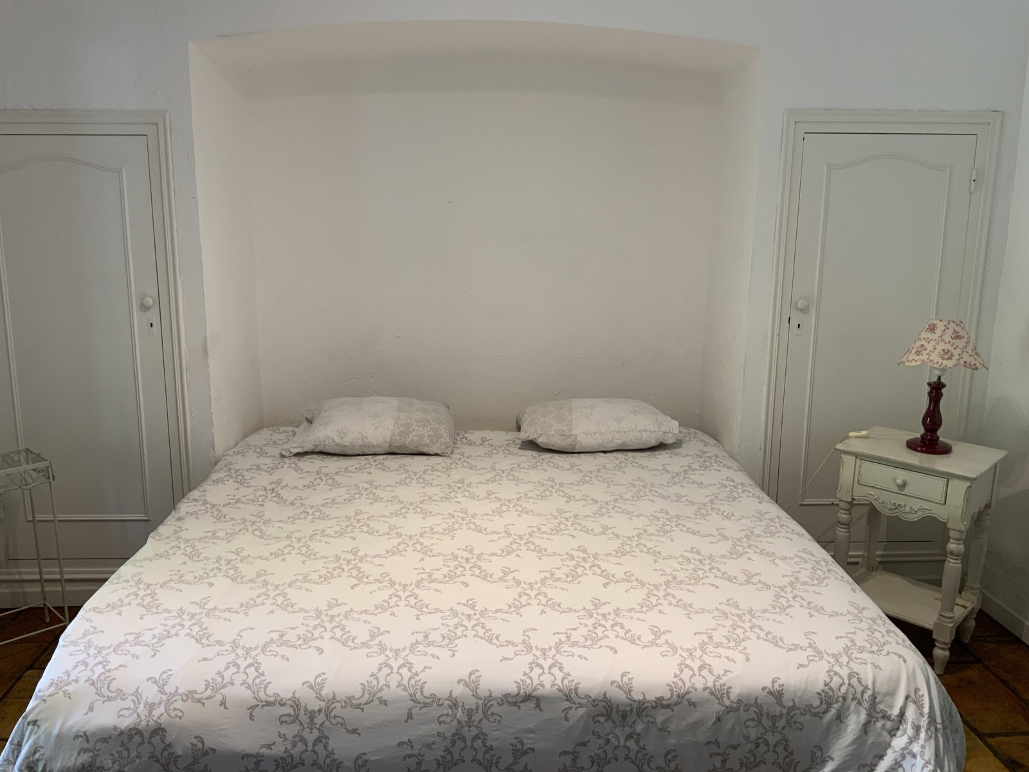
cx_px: 514
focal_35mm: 29
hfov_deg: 61.7
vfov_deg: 48.2
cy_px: 386
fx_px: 862
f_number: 1.8
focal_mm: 3
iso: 50
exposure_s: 1/50
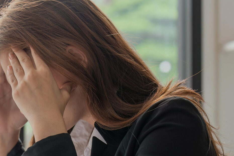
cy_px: 158
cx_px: 20
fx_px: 897
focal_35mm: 138
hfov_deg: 14.7
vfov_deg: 9.9
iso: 100
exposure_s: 1/250
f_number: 2.8
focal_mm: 50
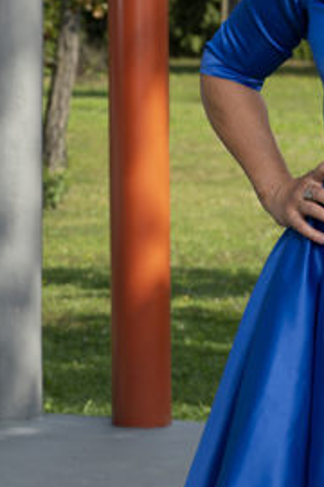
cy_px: 280
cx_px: 574
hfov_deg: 7.0
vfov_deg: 10.7
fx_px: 2592
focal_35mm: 192
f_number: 5.6
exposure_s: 1/200
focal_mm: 50
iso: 200
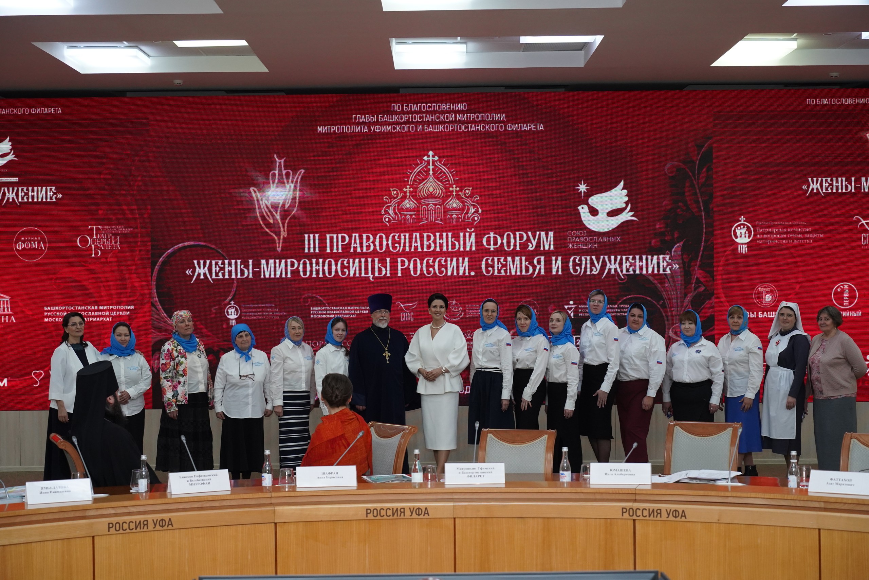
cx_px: 434
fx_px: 1400
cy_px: 290
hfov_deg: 34.5
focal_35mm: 58
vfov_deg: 23.4
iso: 3200
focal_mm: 58
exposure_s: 1/160
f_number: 5.6
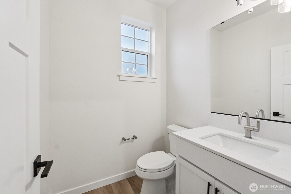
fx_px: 121
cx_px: 146
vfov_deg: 77.3
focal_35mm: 15
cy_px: 97
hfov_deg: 100.4
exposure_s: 1/30
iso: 1000
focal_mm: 10
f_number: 9
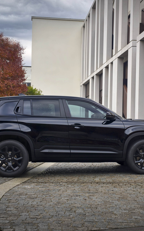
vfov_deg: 33.0
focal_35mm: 62
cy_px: 116
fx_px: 389
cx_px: 88
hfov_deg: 20.9
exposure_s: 1/20
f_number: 9
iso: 125
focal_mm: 40
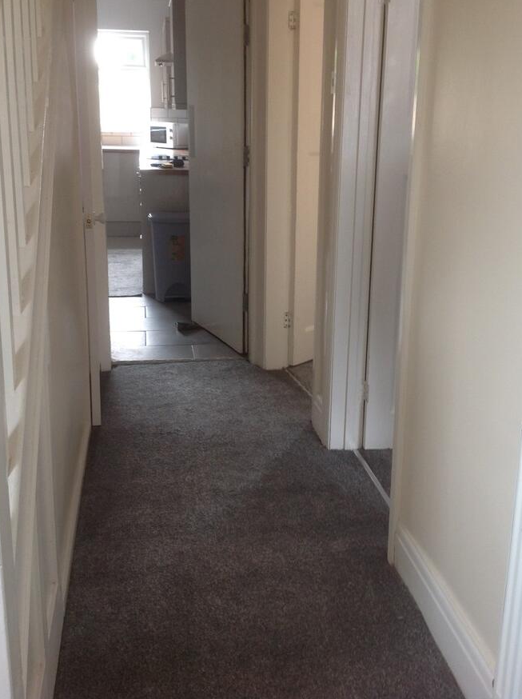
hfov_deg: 35.0
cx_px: 273
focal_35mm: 41
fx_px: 826
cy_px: 290
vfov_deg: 45.7
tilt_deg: -12.8
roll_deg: +0.6
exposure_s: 1/15
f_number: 2.4
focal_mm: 4.28
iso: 64
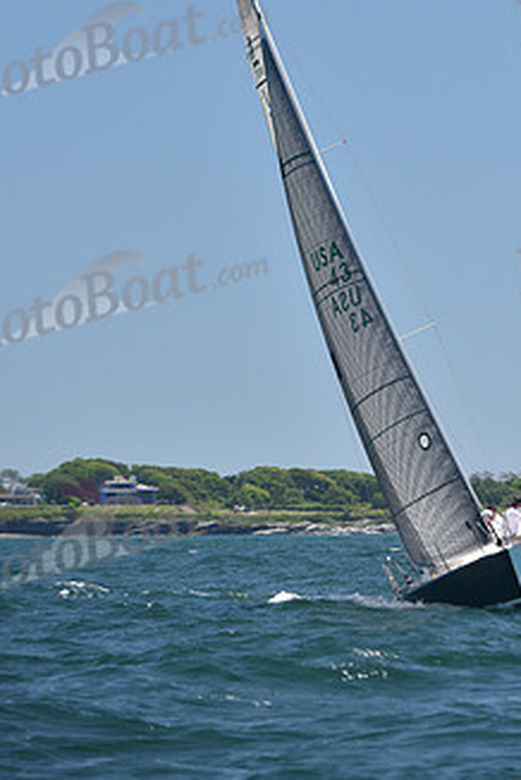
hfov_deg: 5.5
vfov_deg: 8.2
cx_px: 393
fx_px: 5394
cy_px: 144
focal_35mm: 249
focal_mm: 140
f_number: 4
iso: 200
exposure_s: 1/1000
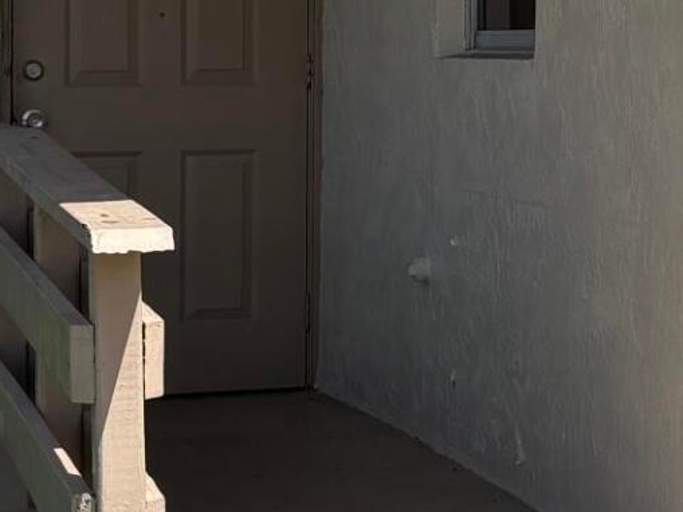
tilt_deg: +2.2
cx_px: 692
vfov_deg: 10.0
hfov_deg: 13.2
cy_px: -98
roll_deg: +0.2
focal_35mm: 147
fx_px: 2901
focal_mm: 5.96
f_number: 1.6
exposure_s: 1/3311
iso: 50
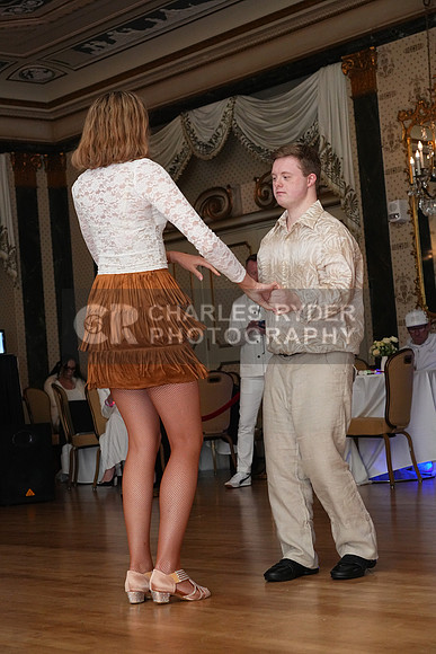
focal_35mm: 68
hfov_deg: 20.0
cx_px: 218
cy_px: 327
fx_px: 1235
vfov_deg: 29.6
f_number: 5.6
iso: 5000
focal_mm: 68
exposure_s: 1/200
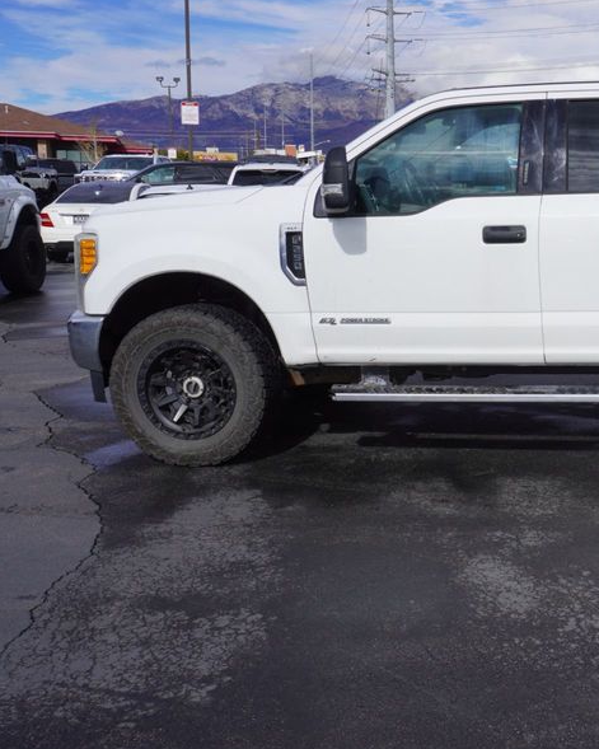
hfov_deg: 28.8
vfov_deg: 38.0
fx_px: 1086
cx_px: 609
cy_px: 320
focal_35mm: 49
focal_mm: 20
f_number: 10
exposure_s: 1/320
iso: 100
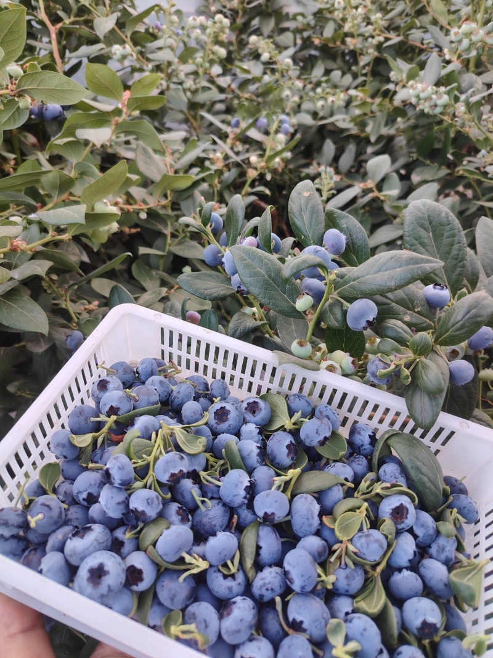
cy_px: 329
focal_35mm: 23
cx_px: 246
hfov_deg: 58.9
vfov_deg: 73.9
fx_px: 437
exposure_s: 1/100
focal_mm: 5.25
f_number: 1.8
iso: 250
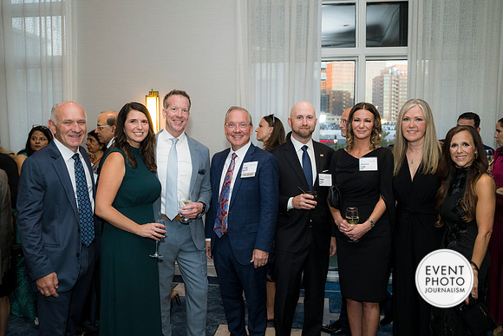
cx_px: 252
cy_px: 168
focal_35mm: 34
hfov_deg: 55.8
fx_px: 475
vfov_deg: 38.9
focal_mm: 34
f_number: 4
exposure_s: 1/125
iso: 800
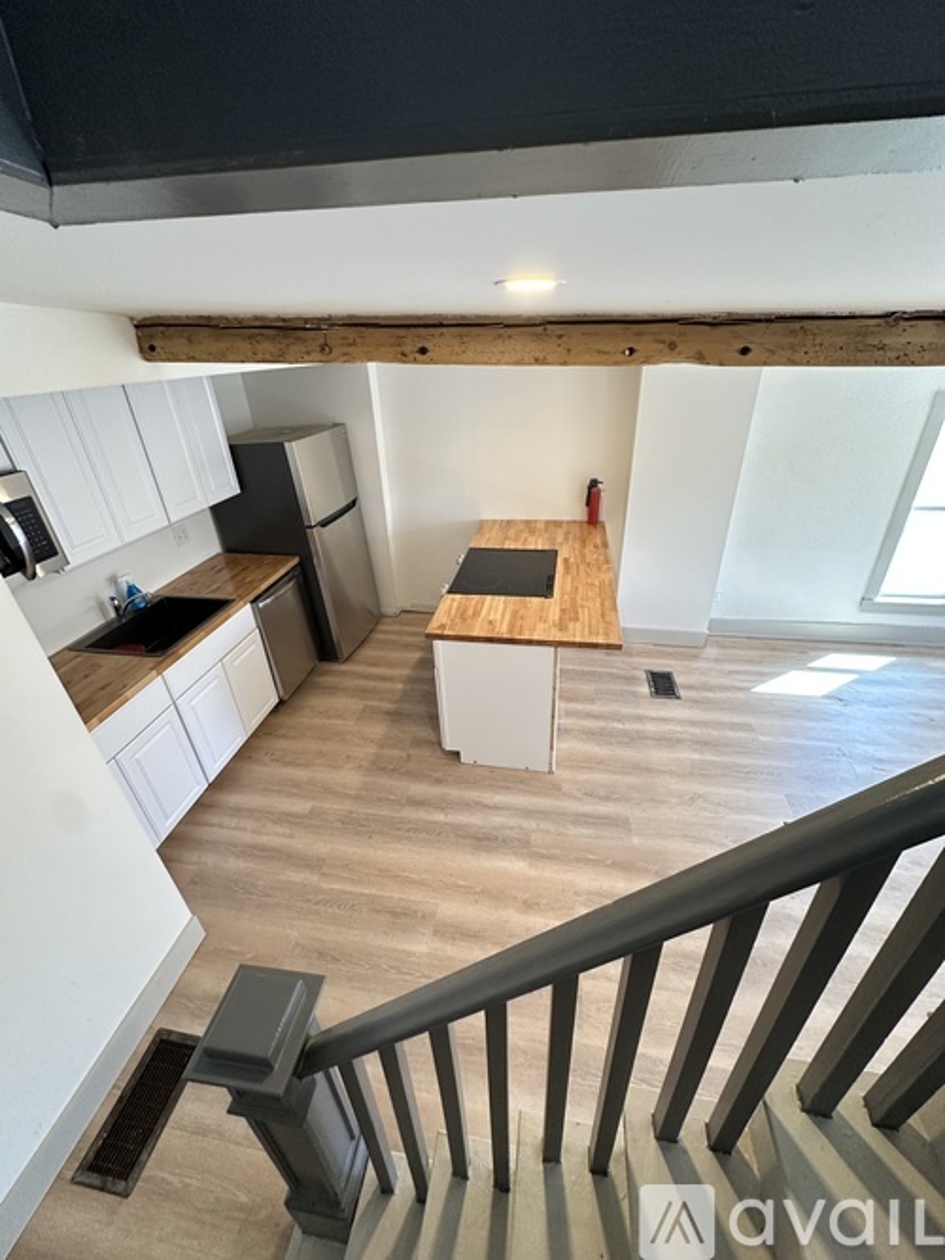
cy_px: 630
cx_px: 472
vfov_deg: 102.1
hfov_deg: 85.7
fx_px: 510
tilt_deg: -29.3
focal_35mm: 14
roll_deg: +2.5
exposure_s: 1/99
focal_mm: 2.22
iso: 250
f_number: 2.2
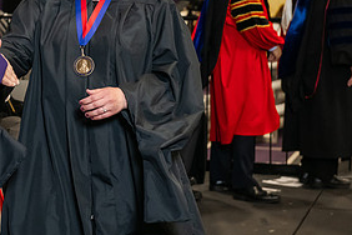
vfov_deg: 9.5
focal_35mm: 144
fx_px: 1408
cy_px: 13
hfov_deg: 14.1
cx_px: 6
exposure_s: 1/200
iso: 2500
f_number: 5
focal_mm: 70
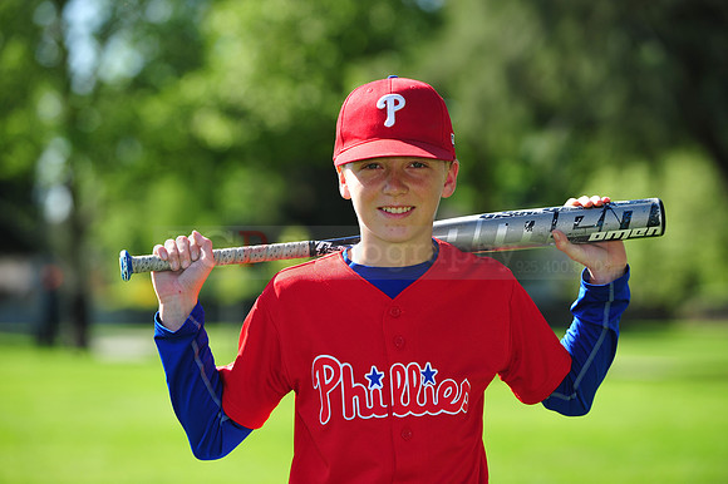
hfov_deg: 12.5
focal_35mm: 165
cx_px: 364
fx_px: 3335
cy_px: 242
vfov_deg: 8.3
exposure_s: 1/640
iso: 200
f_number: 5
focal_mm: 165
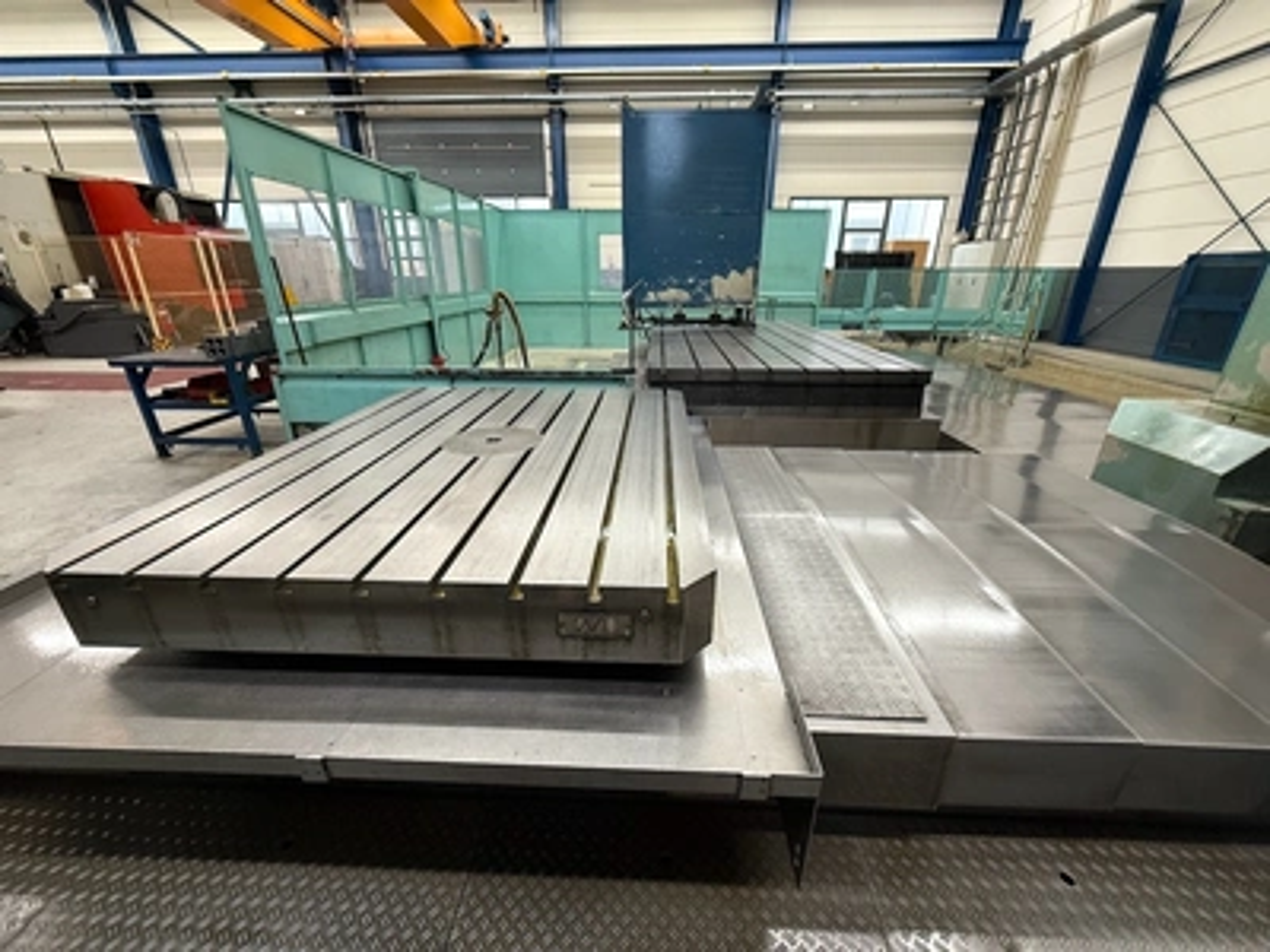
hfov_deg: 102.1
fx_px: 514
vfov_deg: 85.7
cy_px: 476
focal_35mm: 14
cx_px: 635
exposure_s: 1/50
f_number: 2.2
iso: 250
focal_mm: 2.22
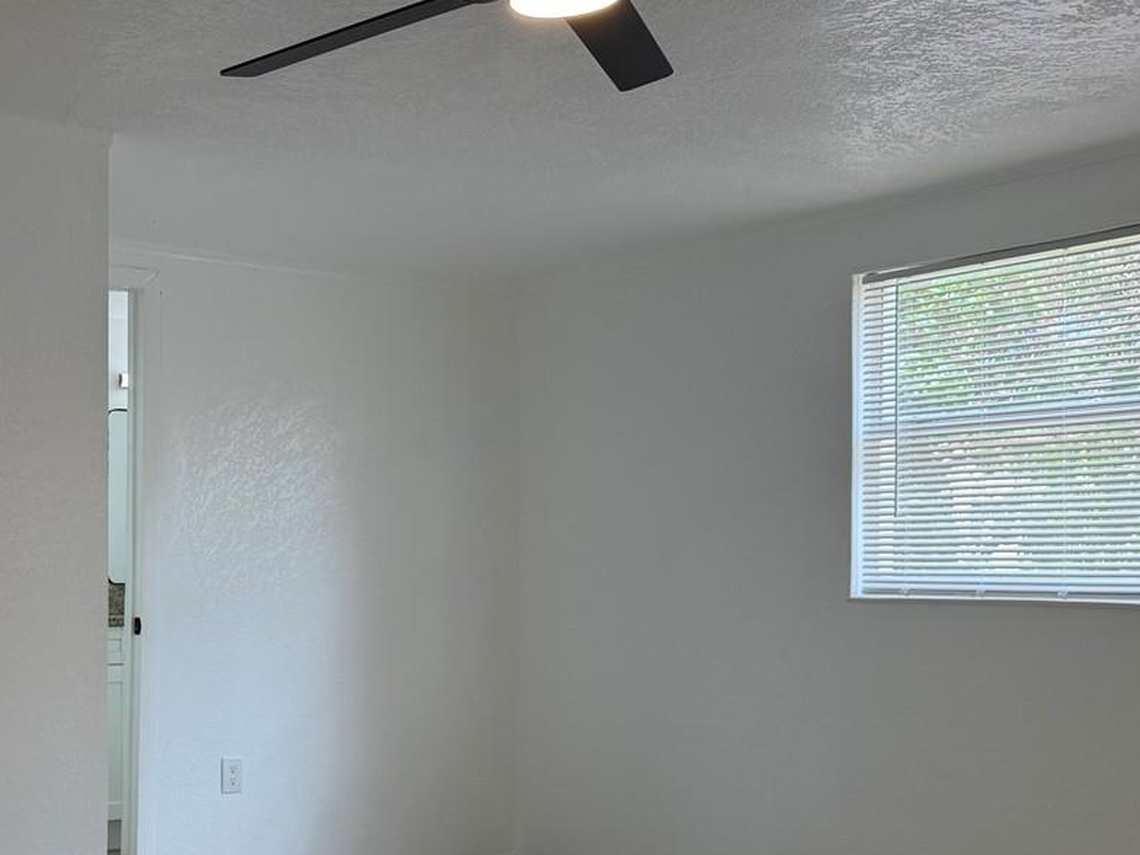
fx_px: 1614
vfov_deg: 29.5
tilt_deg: +0.4
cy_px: 567
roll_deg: +0.5
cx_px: 230
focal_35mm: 49
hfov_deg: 37.5
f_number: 1.78
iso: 80
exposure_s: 1/181
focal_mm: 6.76
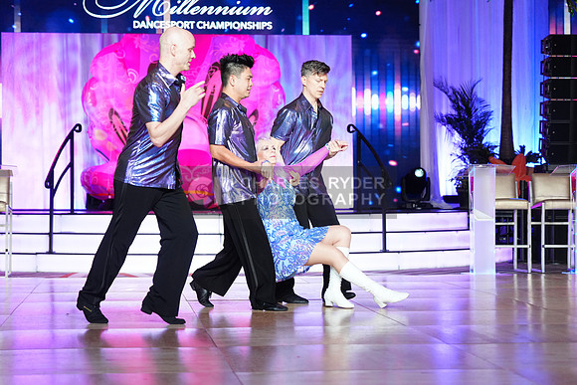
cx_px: 288
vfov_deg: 14.9
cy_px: 192
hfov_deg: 22.1
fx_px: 1475
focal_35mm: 92
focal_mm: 92
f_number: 4
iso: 2500
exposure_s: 1/400
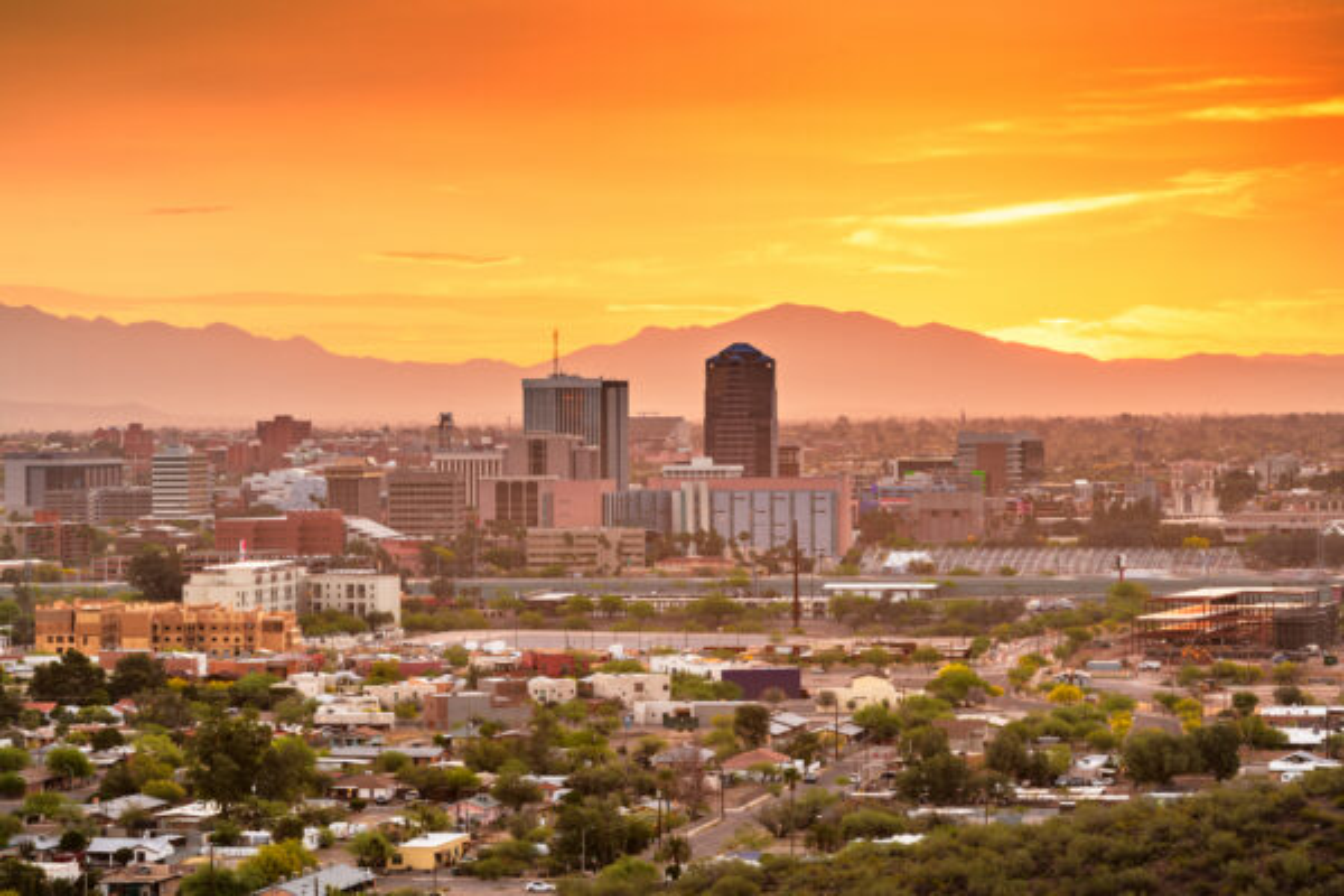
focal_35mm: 122
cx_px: 672
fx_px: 4554
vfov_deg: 11.2
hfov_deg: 16.8
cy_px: 448
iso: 64
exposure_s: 1/2.5
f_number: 16
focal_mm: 122
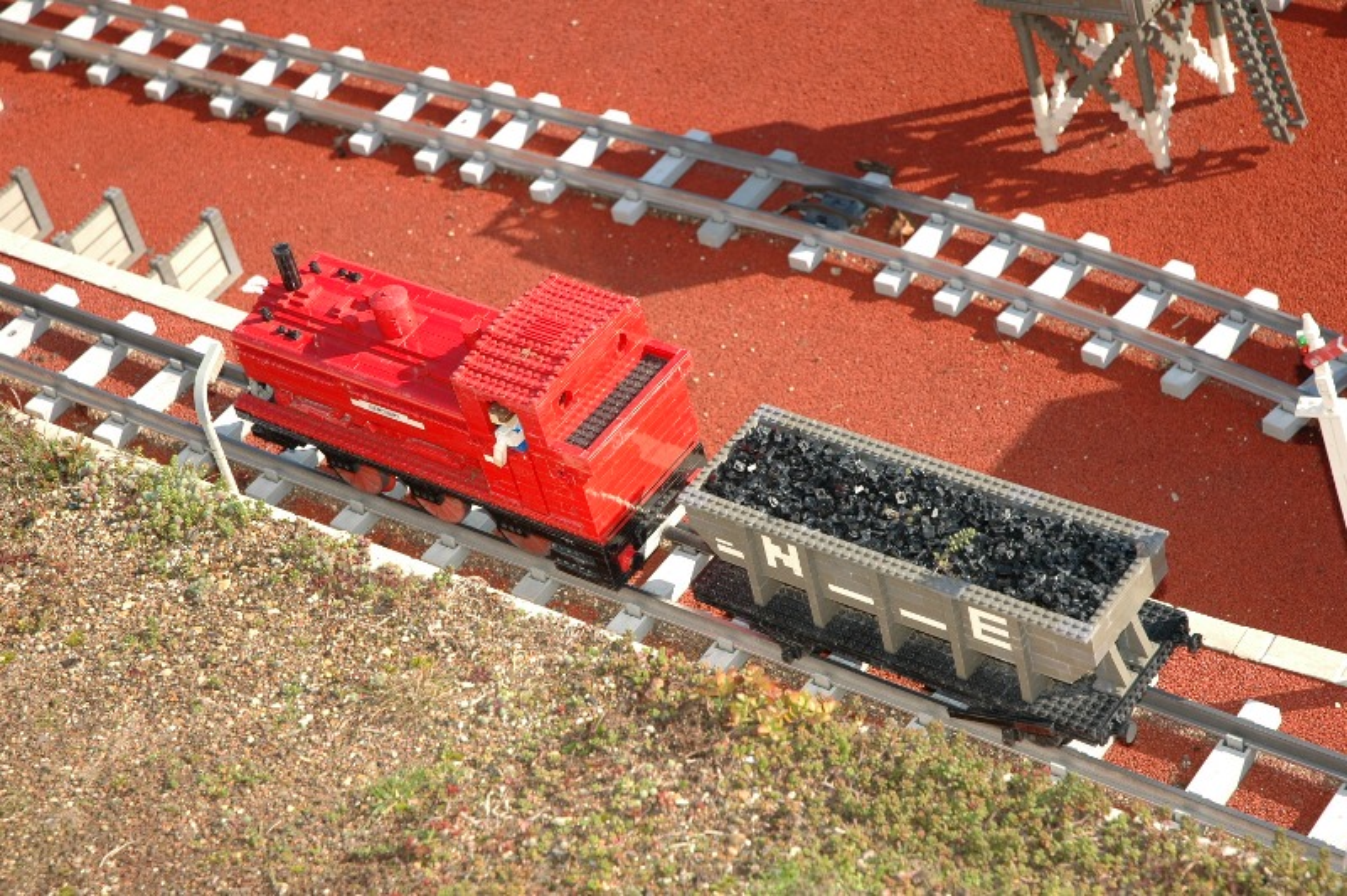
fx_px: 3140
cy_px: 448
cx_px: 674
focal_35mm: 84
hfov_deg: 24.2
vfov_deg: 16.2
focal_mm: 56
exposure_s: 1/400
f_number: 4.5
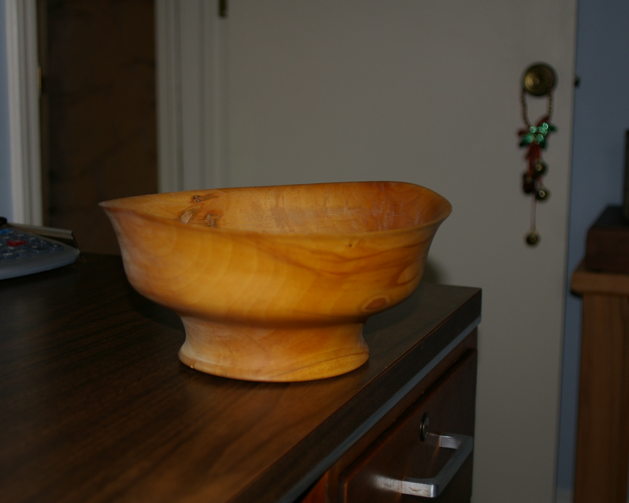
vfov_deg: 26.2
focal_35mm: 58
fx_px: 1080
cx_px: 286
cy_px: 252
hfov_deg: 32.5
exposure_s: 1/45
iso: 200
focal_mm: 34
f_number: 3.5
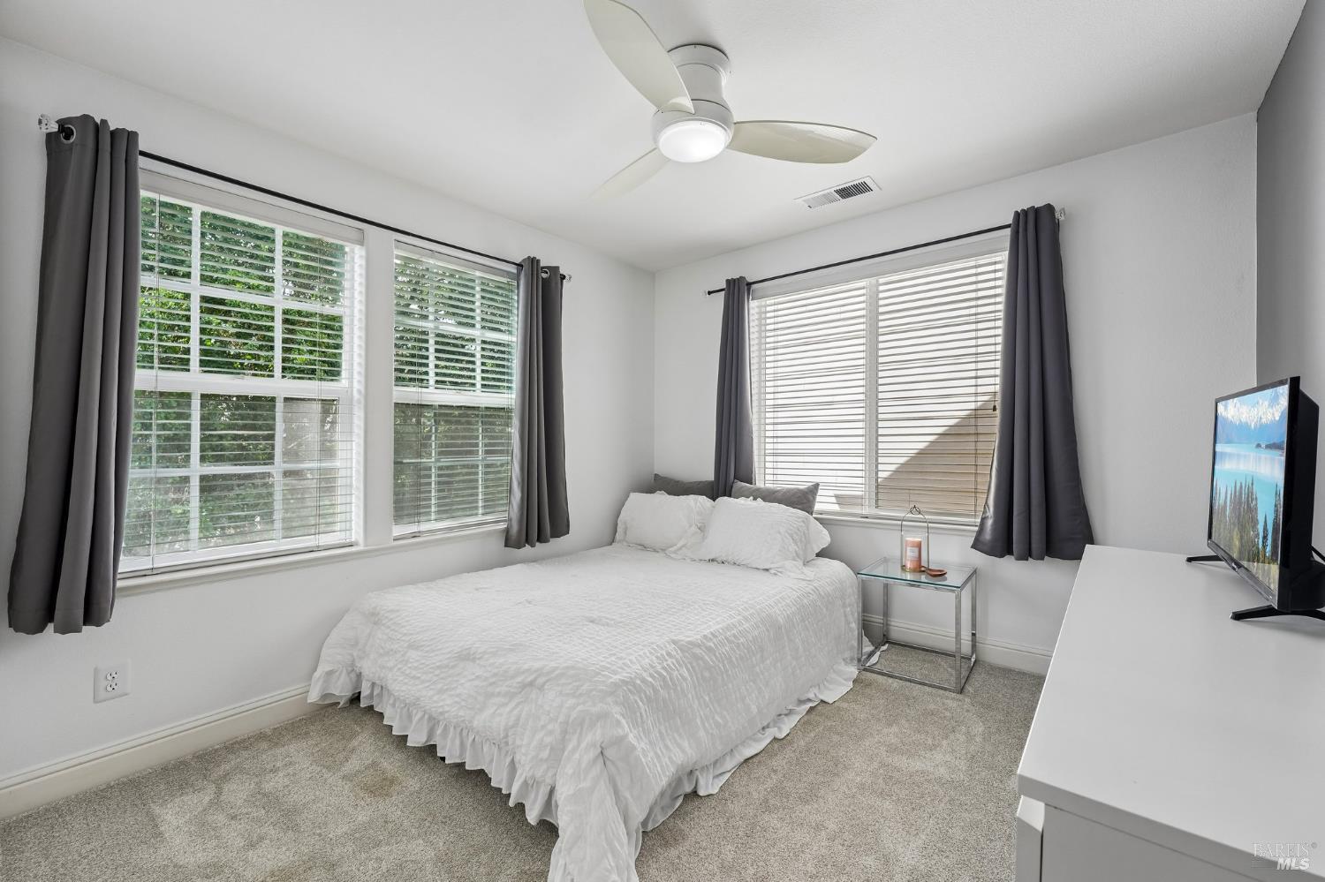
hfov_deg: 104.3
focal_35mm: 14
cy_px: 441
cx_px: 662
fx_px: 515
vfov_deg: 81.2
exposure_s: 1/60
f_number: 8
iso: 640
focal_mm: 14
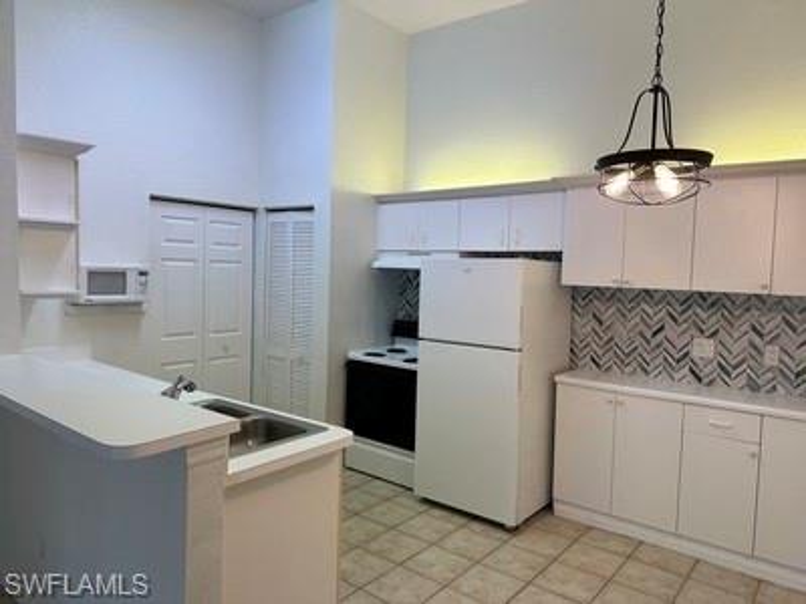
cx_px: 403
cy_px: 302
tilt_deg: -1.7
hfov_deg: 71.6
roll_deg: -1.1
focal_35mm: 24
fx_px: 559
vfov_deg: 56.8
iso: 100
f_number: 1.78
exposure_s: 1/120
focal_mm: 6.86
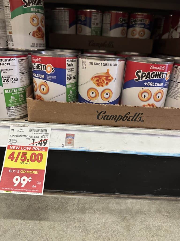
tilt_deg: -24.6
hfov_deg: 56.8
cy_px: 120
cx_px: 90
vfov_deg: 71.6
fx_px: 166
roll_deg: -6.1
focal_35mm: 24
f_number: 1.78
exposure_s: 1/60
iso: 400
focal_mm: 6.86
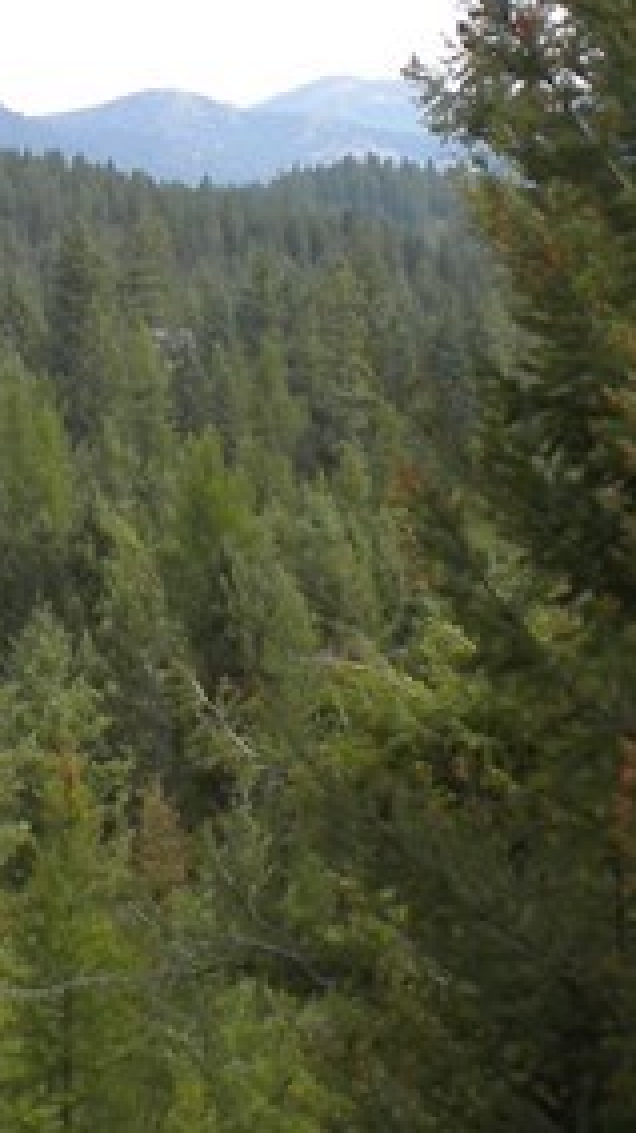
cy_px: 444
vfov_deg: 15.6
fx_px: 4141
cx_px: -32
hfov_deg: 8.7
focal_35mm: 138
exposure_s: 1/306
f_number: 4.6
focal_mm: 6.3
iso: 113
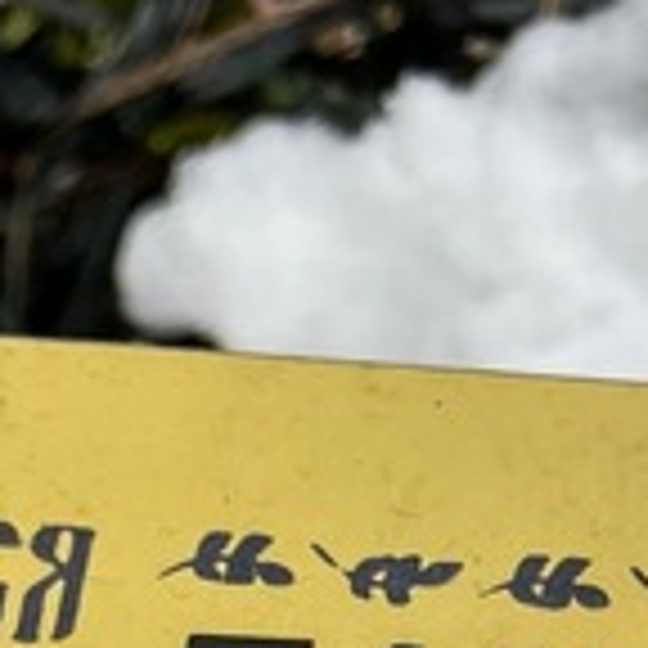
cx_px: -540
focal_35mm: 128
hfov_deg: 12.4
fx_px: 2711
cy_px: 1269
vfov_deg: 12.2
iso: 40
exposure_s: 1/171
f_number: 1.5
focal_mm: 5.7
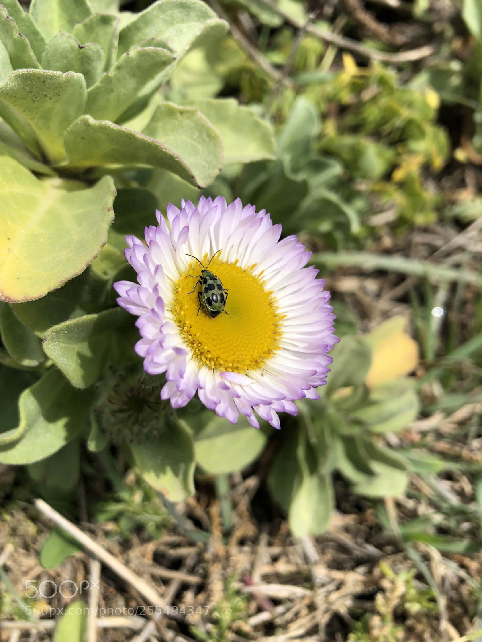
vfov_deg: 63.4
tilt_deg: -52.3
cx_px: 241
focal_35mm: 28
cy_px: 321
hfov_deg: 49.7
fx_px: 520
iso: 25
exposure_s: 1/2825
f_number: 1.8
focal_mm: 4
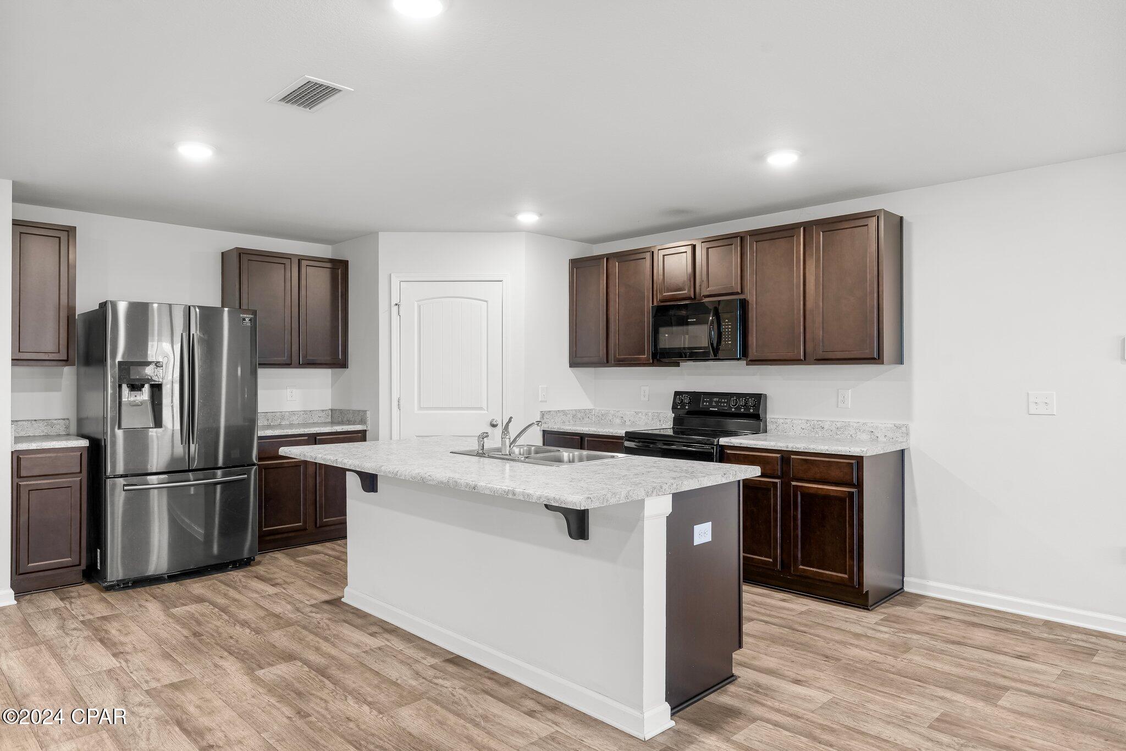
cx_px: 563
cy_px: 376
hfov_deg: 78.6
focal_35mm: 22
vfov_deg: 57.2
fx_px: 688
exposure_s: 1/3
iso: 400
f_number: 8
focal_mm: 22
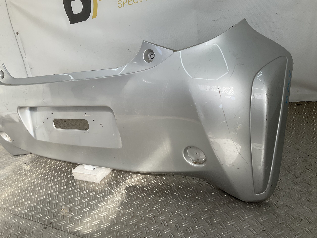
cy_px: 119
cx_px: 158
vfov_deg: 48.2
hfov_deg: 61.7
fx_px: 266
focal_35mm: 29
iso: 16
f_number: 1.8
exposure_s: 1/524
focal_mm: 3
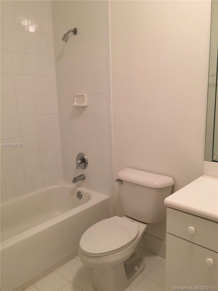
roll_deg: +1.2
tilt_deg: -9.8
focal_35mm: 29
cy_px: 146
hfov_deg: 48.2
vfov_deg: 61.7
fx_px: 244
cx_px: 109
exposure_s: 1/30
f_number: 2.2
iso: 100
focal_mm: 4.15
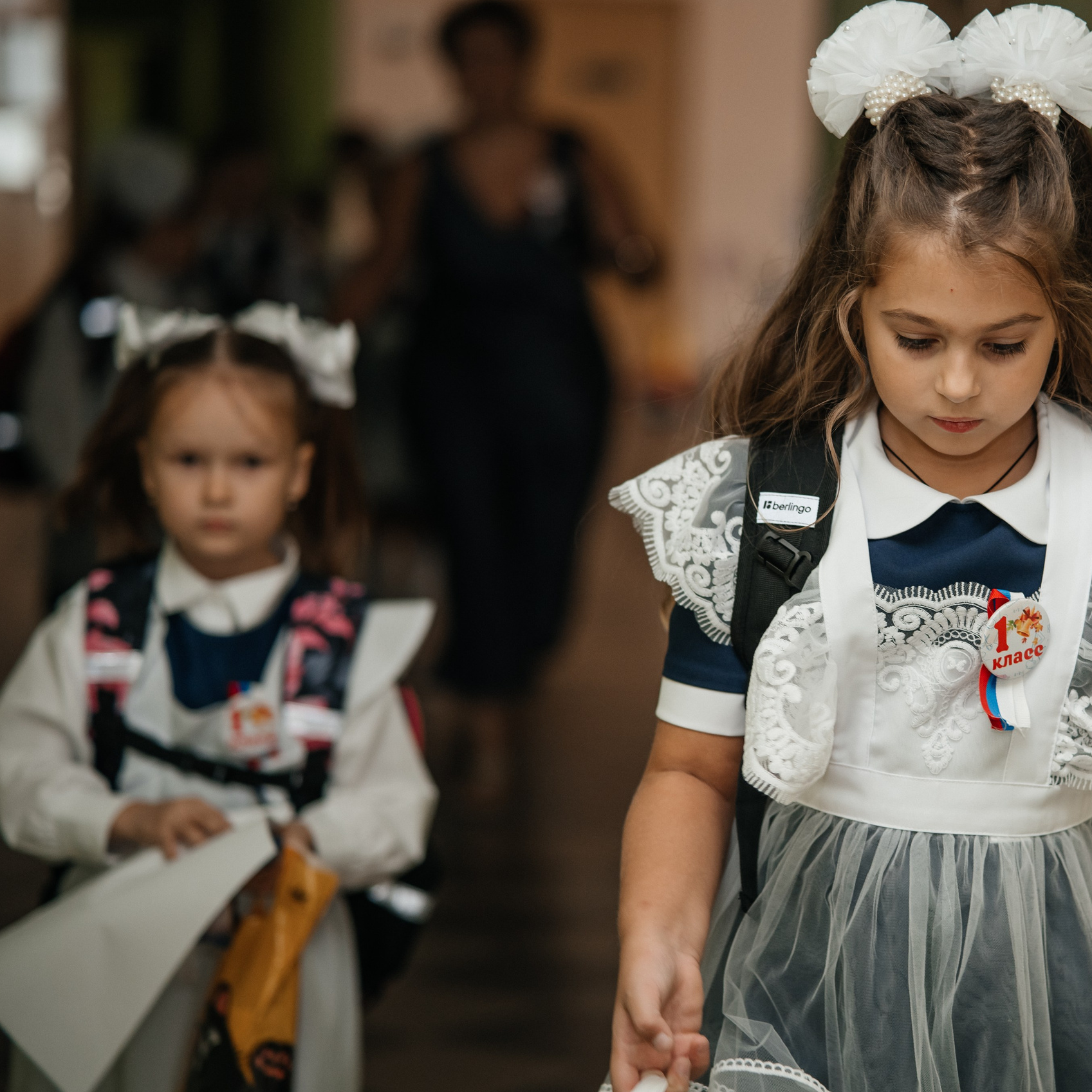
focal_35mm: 109
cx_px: 811
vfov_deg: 16.0
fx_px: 3890
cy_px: 545
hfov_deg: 15.9
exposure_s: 1/320
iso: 640
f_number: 2.2
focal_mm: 85
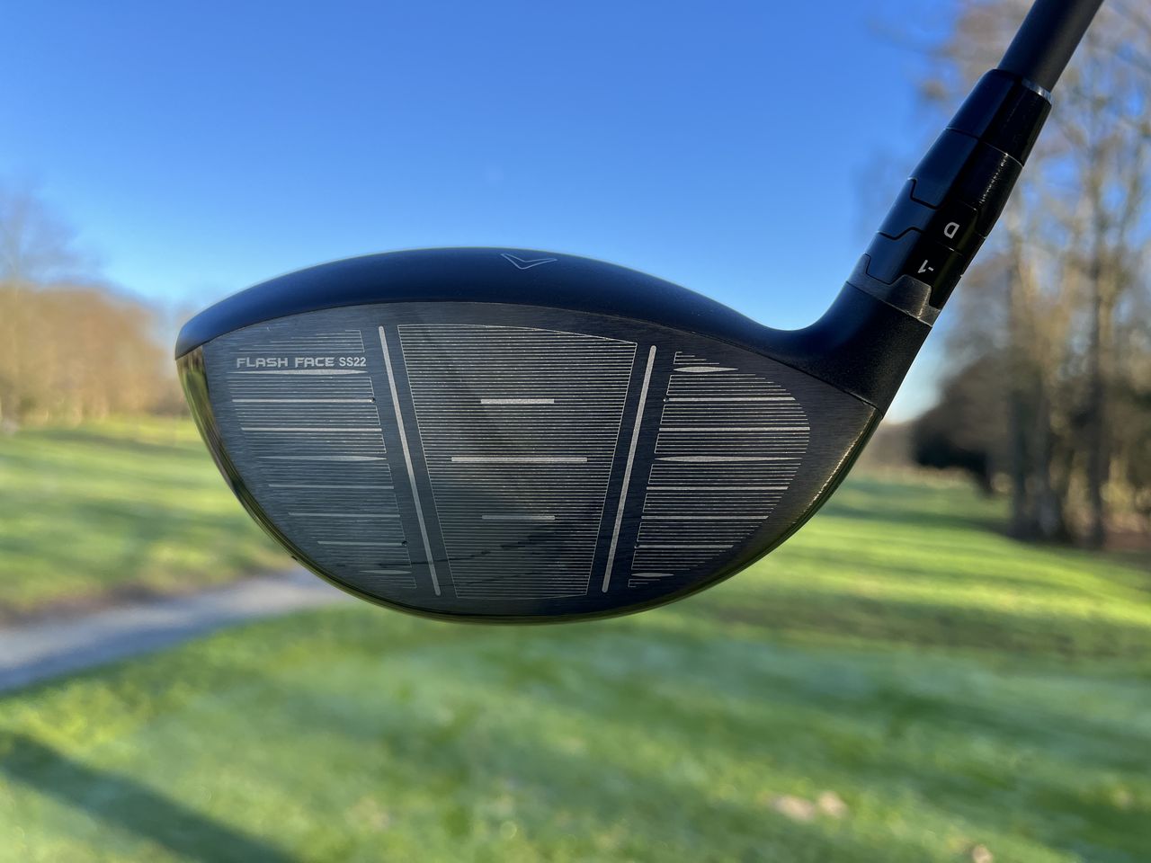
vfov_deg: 53.1
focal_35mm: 26
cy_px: 432
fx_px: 865
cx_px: 576
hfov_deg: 67.3
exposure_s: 1/1056
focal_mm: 5.1
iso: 50
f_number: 1.6
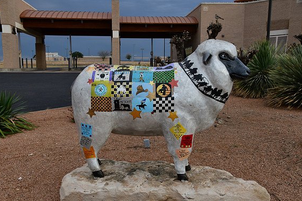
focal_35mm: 43
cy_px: 102
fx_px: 361
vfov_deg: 31.2
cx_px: 149
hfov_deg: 45.4
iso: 400
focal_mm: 28
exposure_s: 1/250
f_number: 10
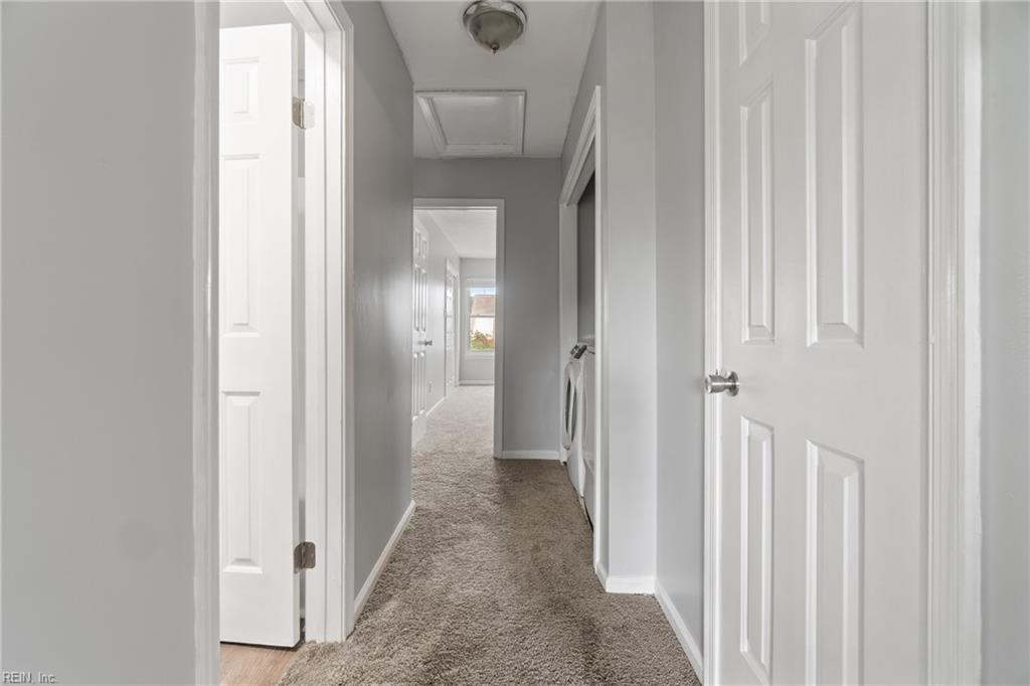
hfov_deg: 100.4
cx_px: 515
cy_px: 343
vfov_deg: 77.3
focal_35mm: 15
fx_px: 429
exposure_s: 1/2
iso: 320
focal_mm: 10
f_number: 4
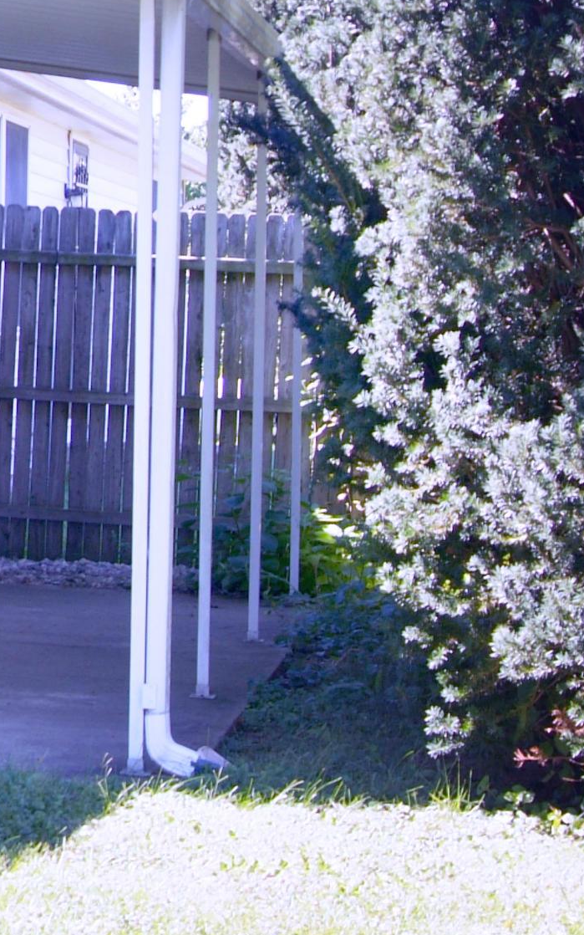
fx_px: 2928
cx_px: -307
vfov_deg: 18.1
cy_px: 322
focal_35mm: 115
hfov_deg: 10.9
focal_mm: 28
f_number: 4.8
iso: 100
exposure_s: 1/45
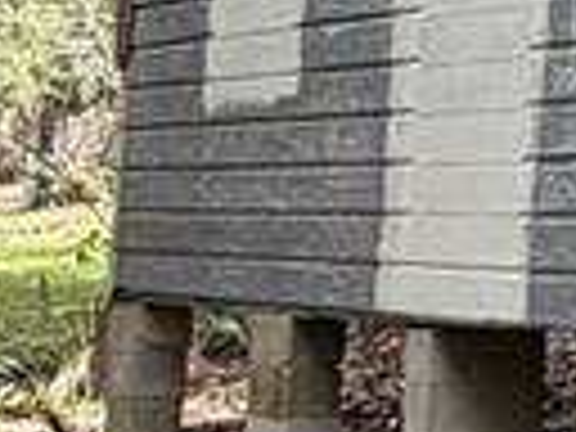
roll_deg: -0.7
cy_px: 32
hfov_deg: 11.3
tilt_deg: +6.5
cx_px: 1566
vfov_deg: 11.2
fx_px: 2180
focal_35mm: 131
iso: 40
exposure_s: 1/133
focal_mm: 2.22
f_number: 2.2
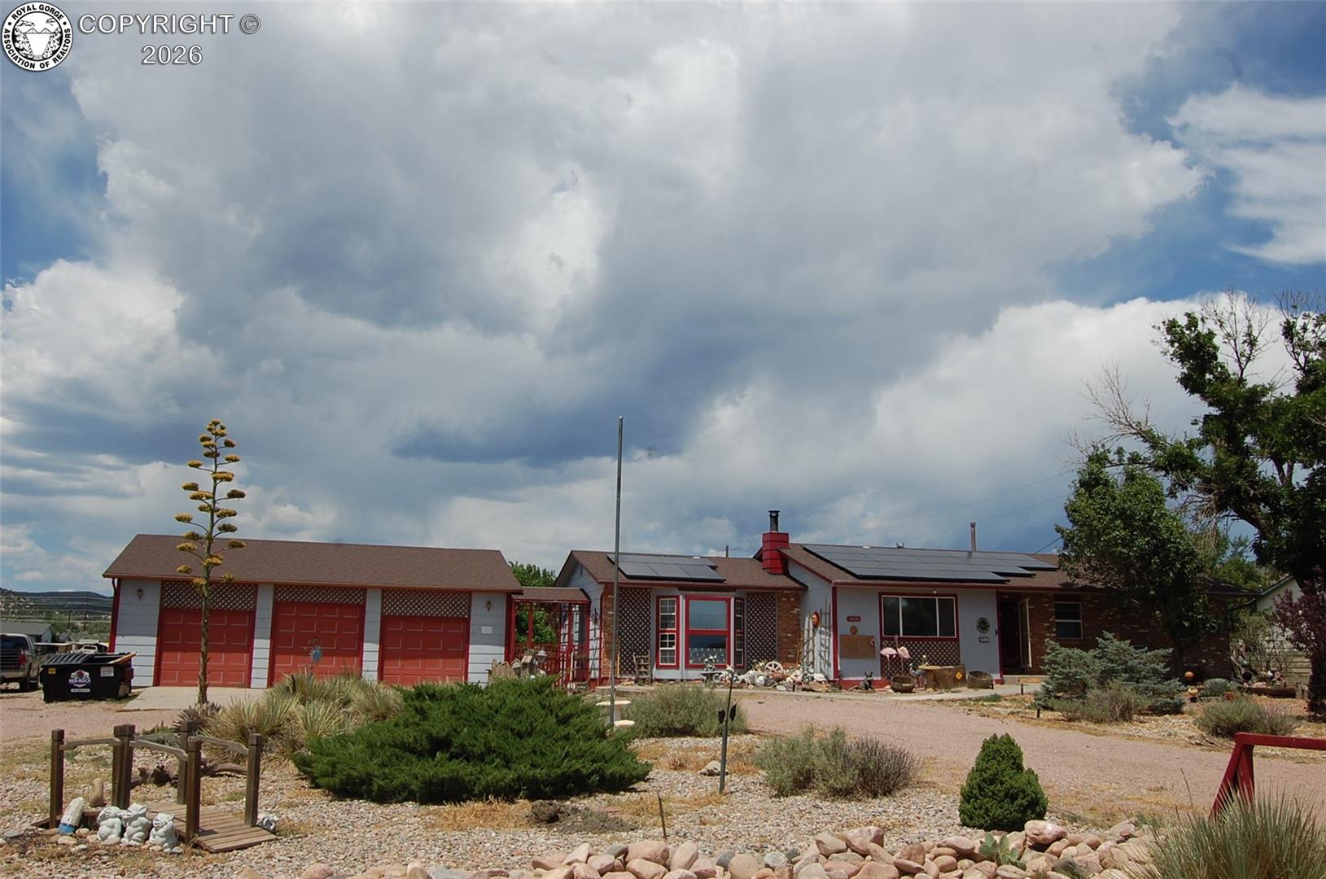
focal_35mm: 28
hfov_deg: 64.6
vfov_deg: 45.5
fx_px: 1048
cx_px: 663
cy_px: 440
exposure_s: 1/400
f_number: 10
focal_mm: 19
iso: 200
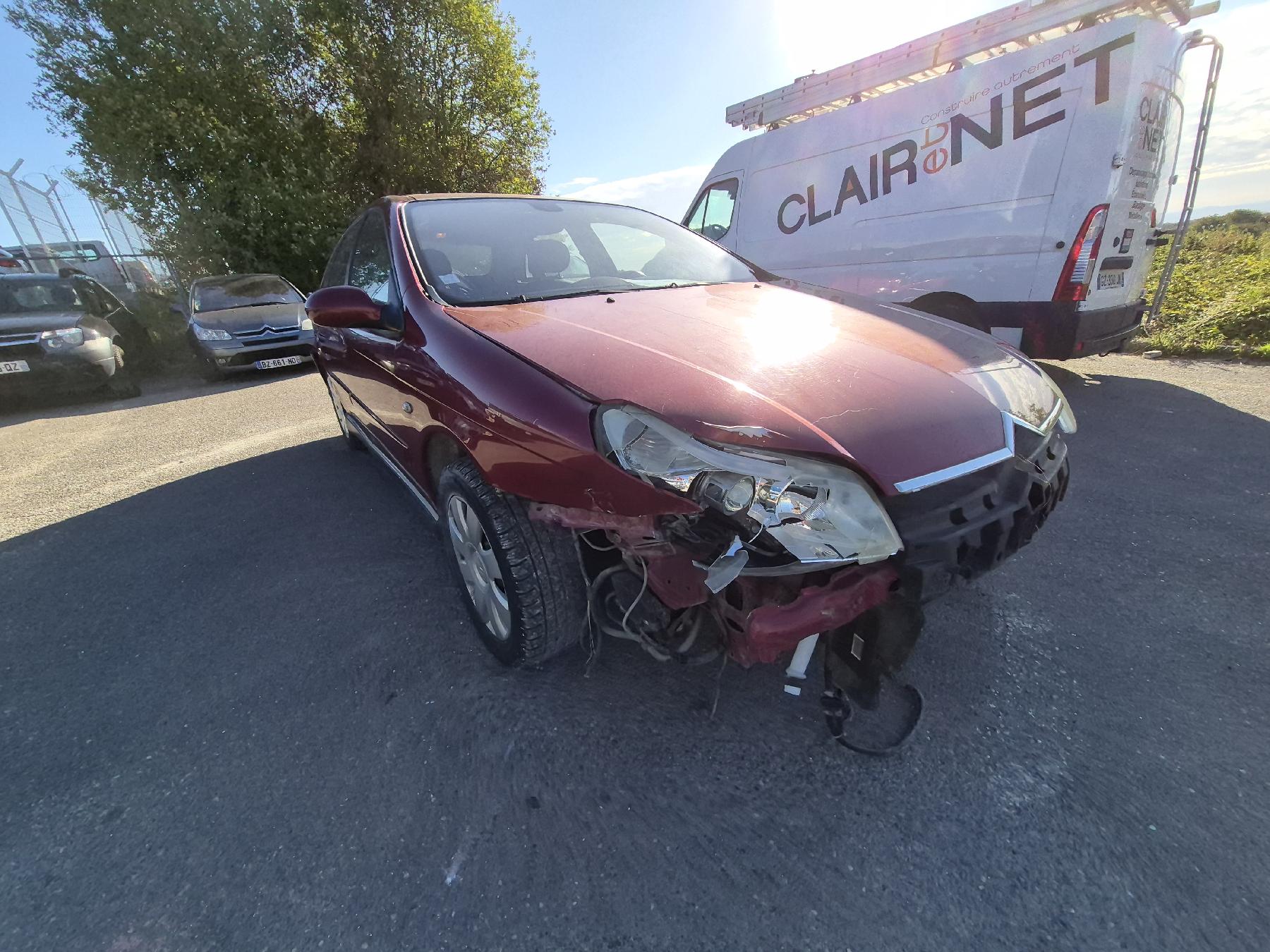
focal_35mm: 13
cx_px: 635
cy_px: 476
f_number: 2.2
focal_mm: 1.74
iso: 40
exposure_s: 1/1667
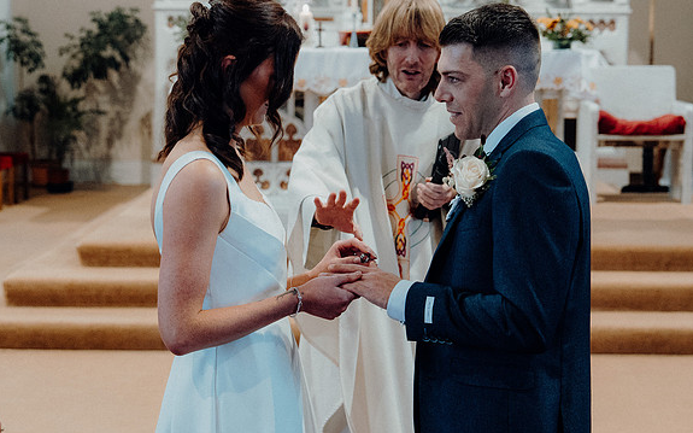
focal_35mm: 72
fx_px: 1359
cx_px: 346
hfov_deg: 28.6
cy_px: 204
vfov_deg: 18.1
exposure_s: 1/160
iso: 3200
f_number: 3.5
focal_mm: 47
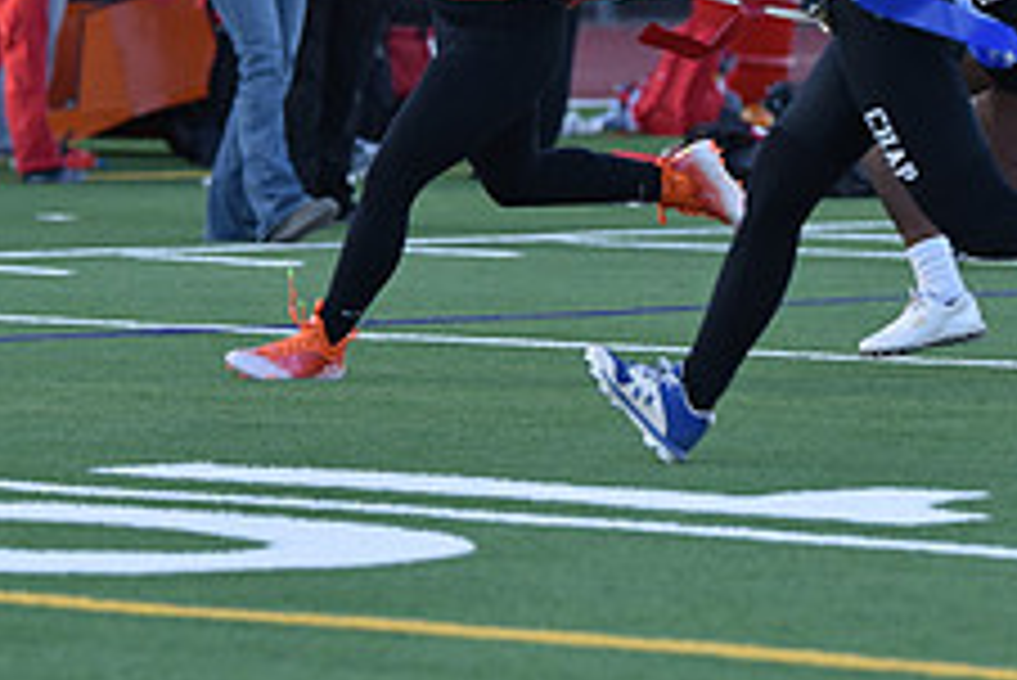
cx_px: 472
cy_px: -92
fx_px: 9780
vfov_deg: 4.0
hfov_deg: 6.0
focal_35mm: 346
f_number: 2.8
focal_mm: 135
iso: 720
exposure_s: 1/1250
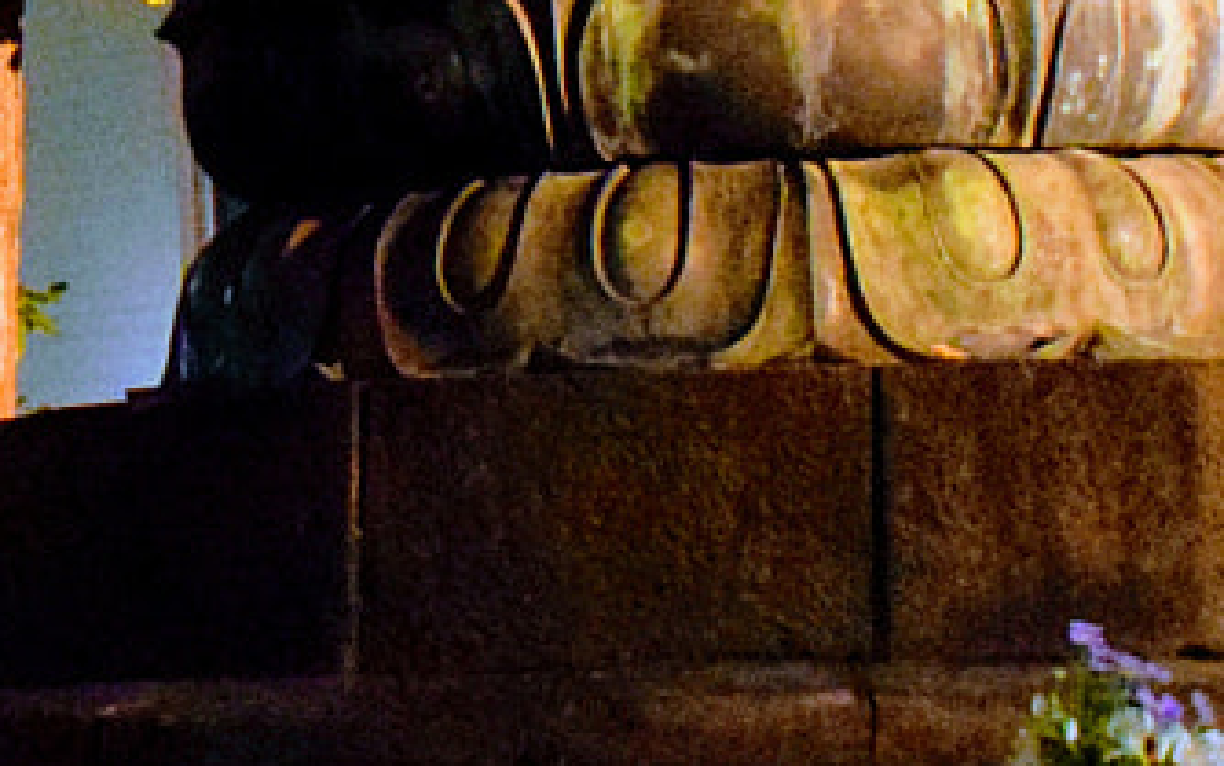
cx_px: -630
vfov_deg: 6.3
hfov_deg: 9.9
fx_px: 6841
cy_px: -337
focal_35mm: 205
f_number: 4.2
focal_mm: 28
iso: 6400
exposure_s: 1/50
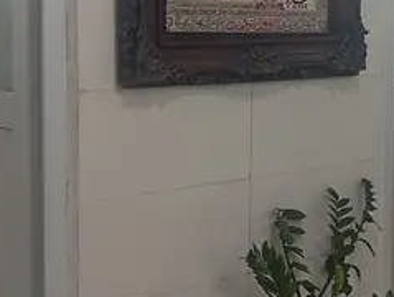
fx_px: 935
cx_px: 317
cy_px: 103
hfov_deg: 23.4
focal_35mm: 82
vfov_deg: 18.0
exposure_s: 1/50
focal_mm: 4.27
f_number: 1.8
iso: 243
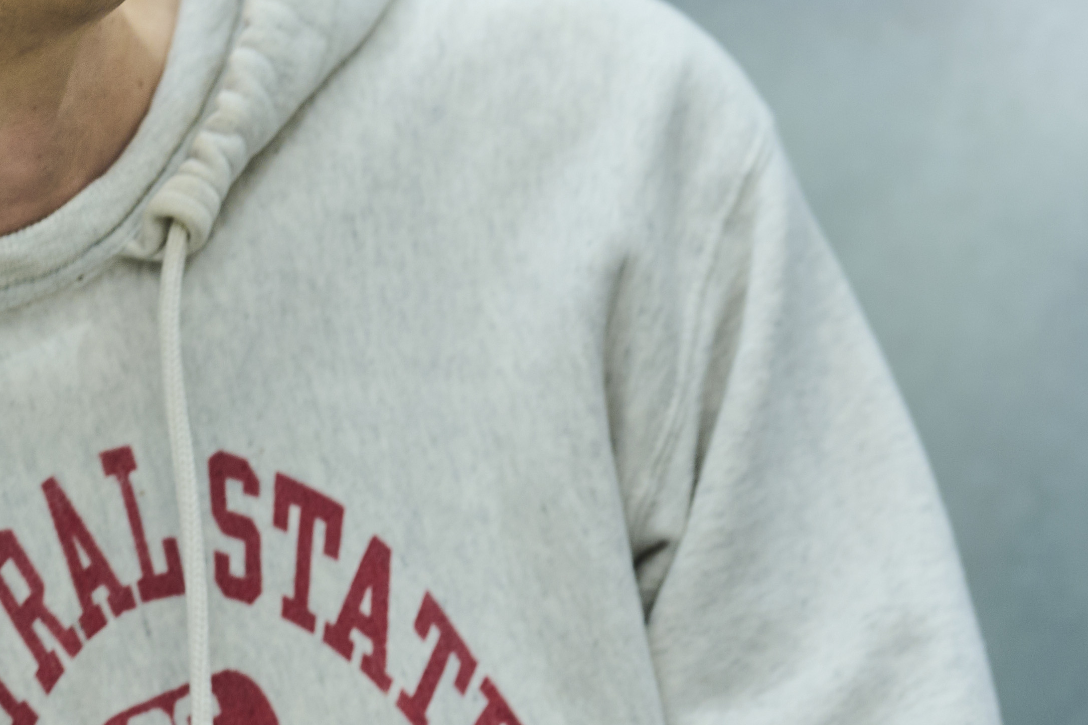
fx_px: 7162
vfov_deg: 5.8
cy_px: 134
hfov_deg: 8.7
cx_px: 292
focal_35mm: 237
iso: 250
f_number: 2.8
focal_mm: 85
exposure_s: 1/80
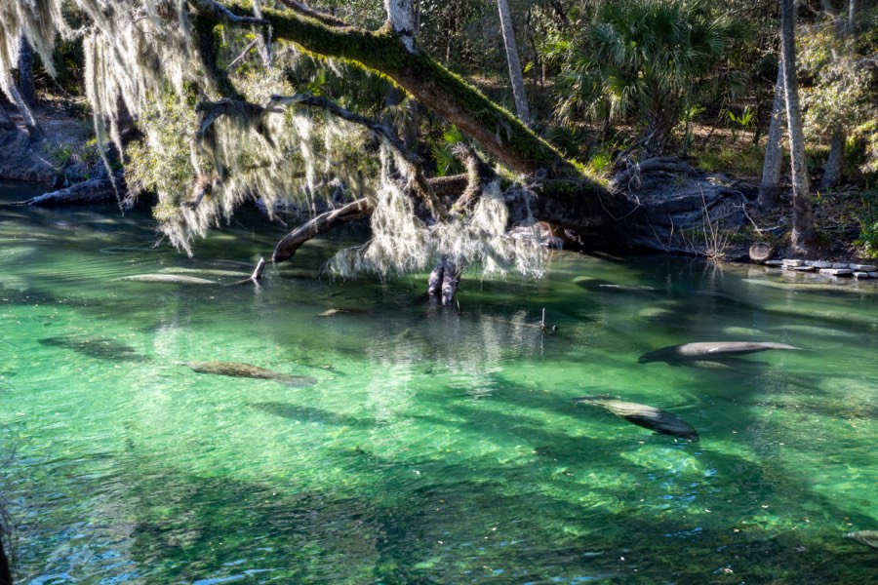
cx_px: 439
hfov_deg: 28.8
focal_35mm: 70
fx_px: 1707
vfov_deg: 19.5
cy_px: 292
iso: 400
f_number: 22
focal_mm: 70
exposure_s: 1/25
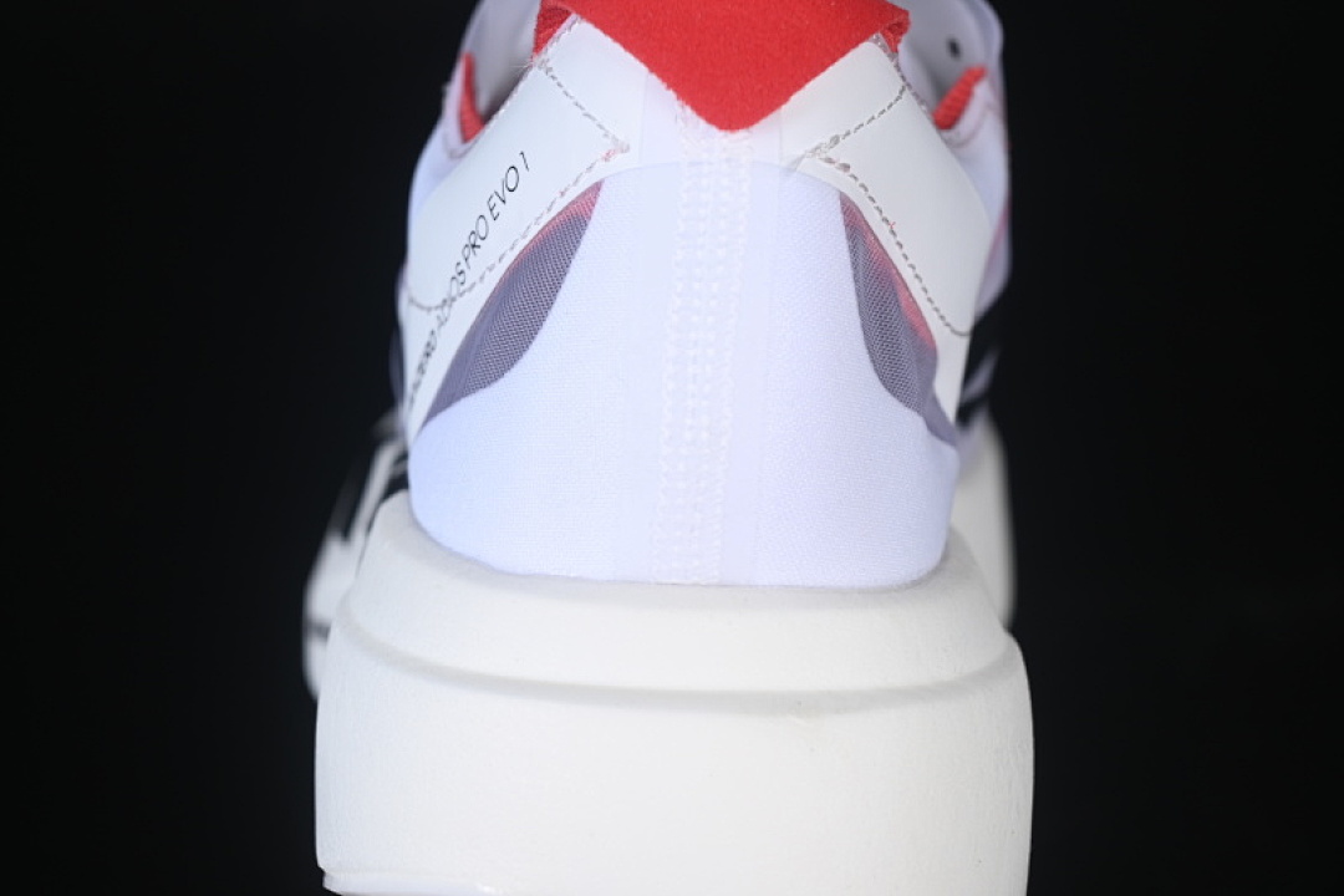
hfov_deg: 27.0
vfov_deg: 18.2
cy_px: 448
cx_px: 672
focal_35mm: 75
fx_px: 2800
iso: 160
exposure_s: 1/100
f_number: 7.1
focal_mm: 50
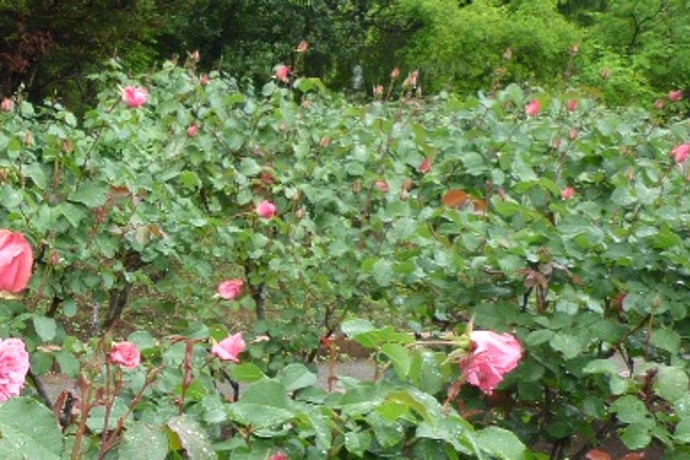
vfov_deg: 19.3
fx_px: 1342
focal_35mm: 70
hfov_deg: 26.9
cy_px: 367
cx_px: -30
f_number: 2.8
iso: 80
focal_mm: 4.4
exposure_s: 1/80
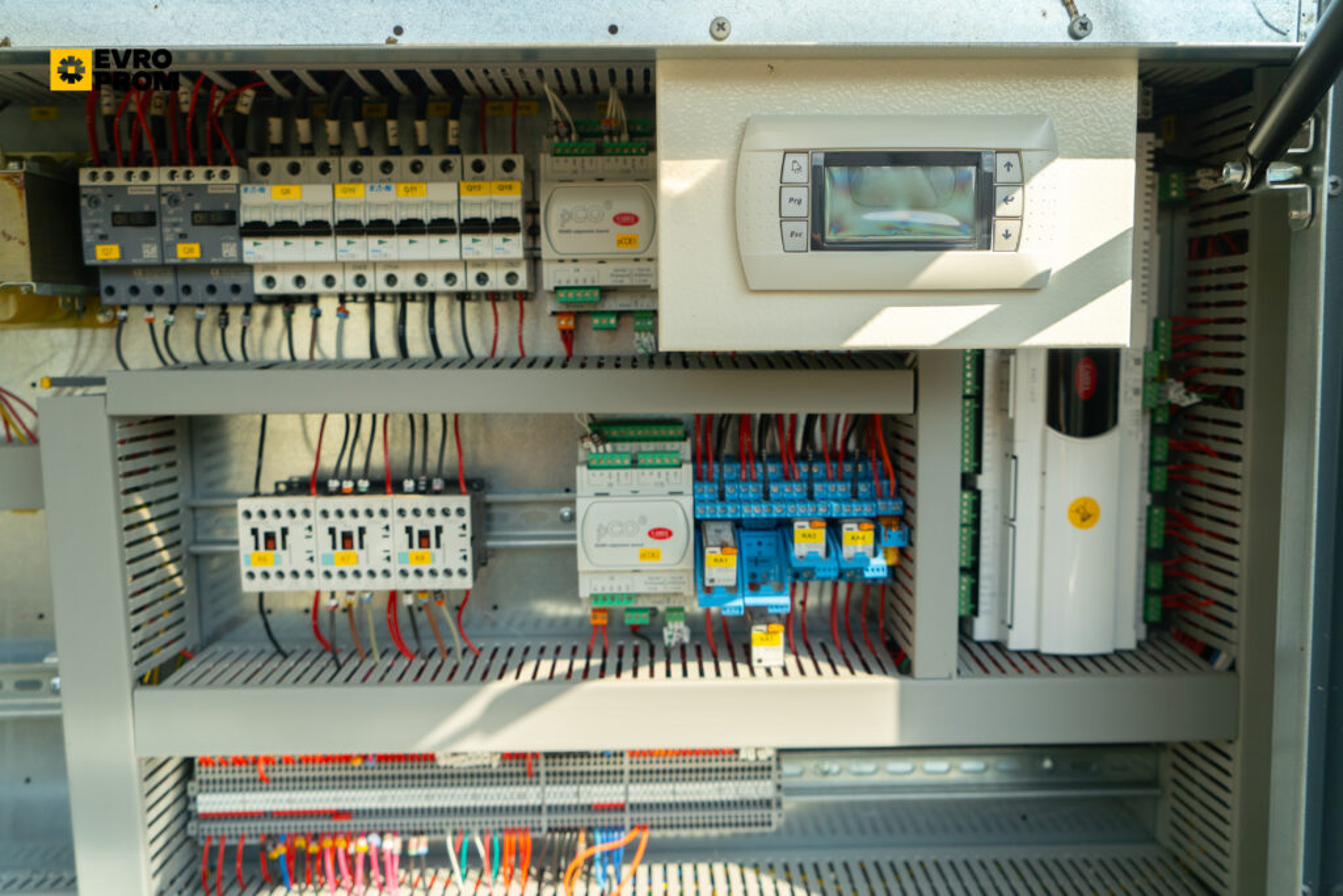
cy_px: 448
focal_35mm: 29
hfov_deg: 63.7
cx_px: 672
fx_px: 1082
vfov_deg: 45.0
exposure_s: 1/320
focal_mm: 29
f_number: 4
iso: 100
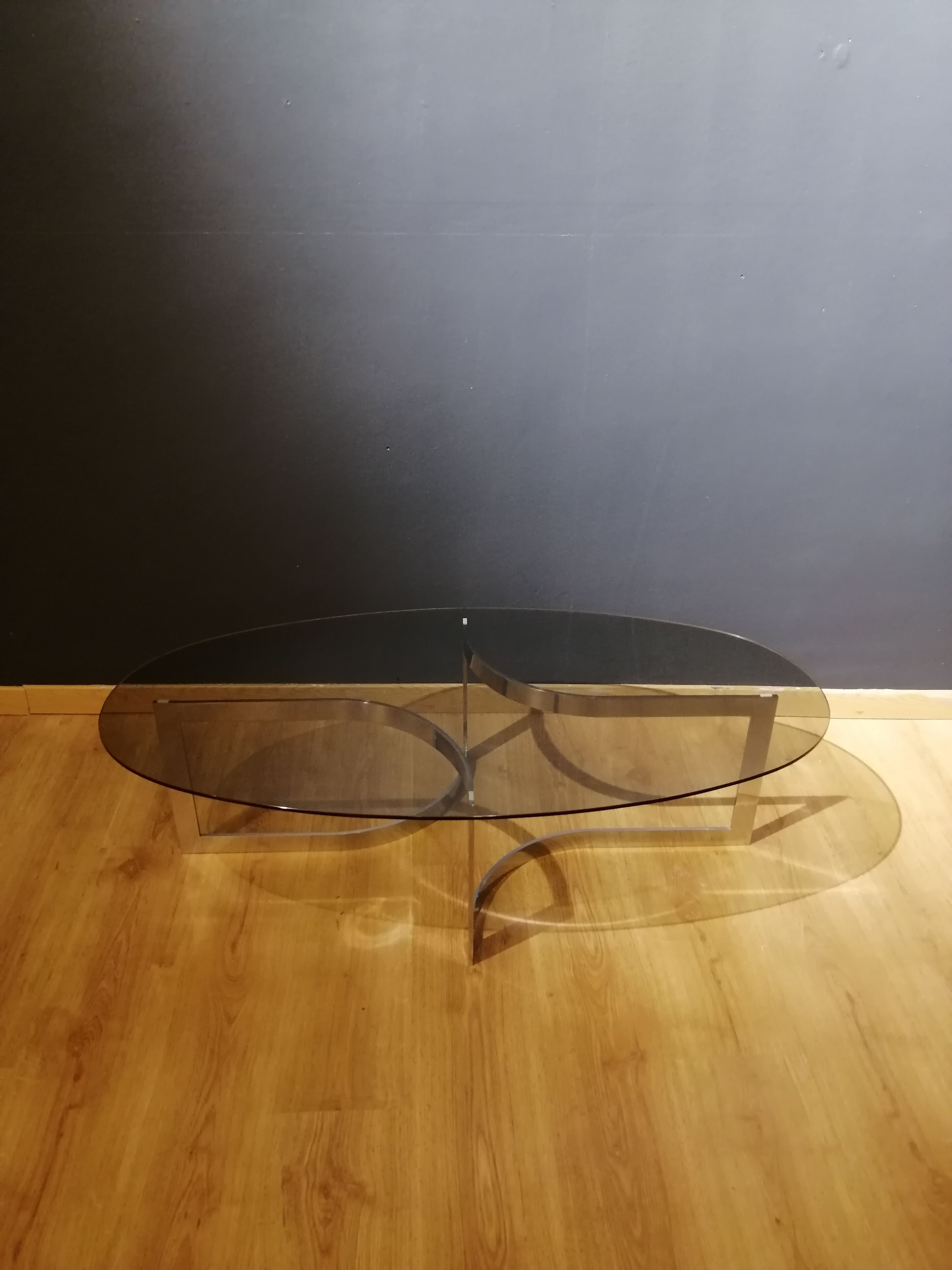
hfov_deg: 51.4
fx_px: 990
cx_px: 476
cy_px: 635
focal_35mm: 27
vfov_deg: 65.3
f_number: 1.8
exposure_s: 1/33.3
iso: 400
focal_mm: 3.95
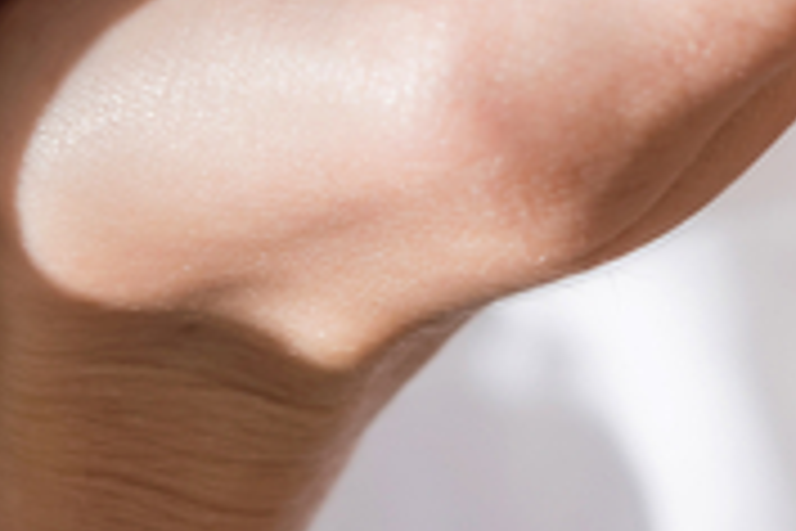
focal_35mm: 282
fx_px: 6235
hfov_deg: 7.2
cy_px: -641
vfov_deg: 4.8
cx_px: -241
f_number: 4.5
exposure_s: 1/200
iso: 125
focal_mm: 50
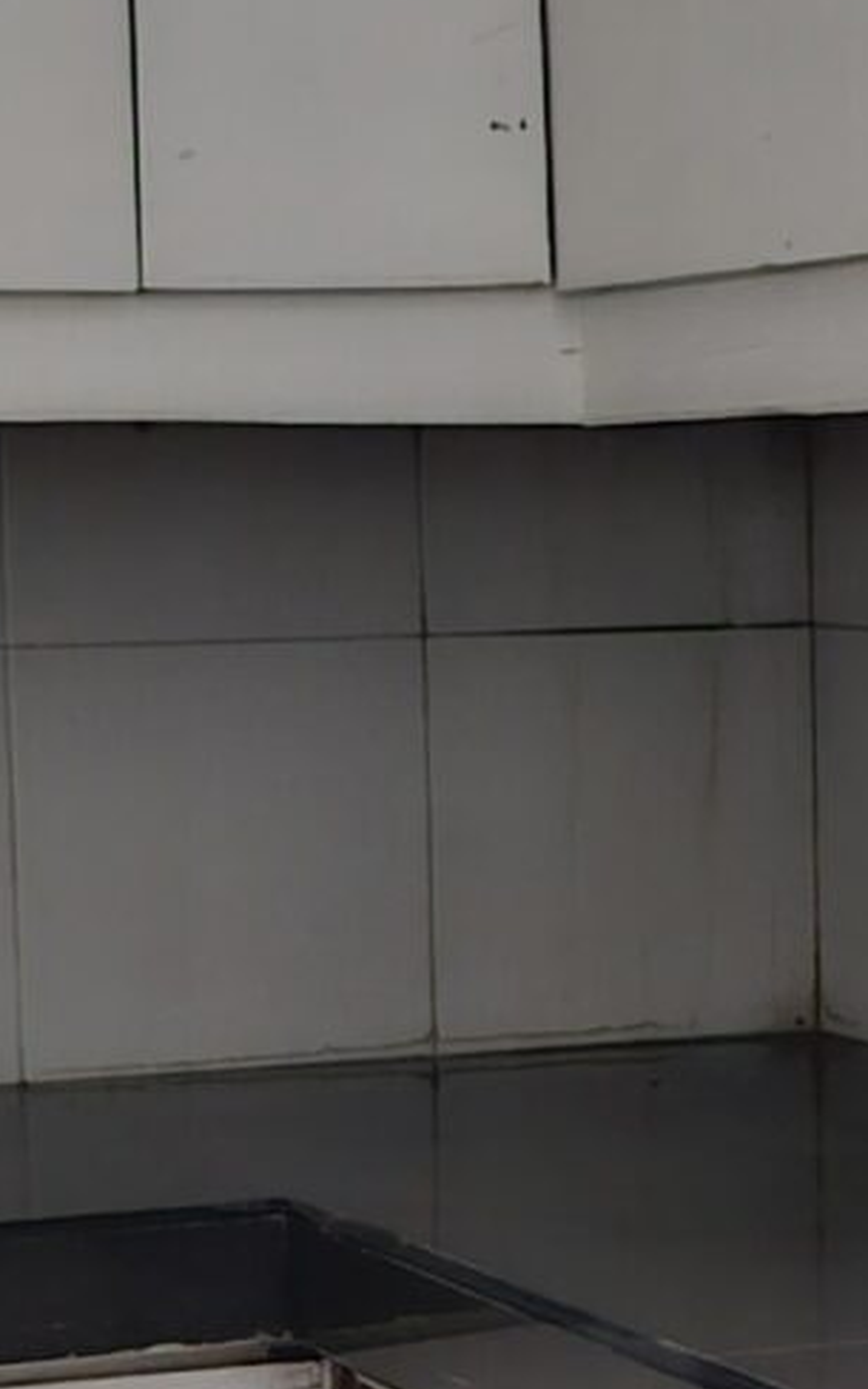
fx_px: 4845
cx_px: 794
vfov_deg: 16.3
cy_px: 934
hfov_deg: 10.2
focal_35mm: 128
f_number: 1.7
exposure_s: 1/15
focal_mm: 6.3
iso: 1600
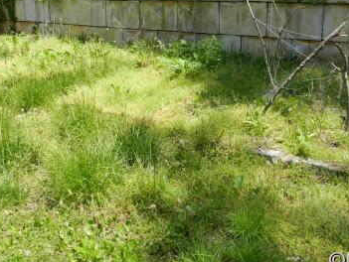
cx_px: 164
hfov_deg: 48.9
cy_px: 66
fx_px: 384
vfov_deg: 36.9
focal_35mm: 38
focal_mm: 4
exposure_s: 1/800
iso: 160
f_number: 3.4
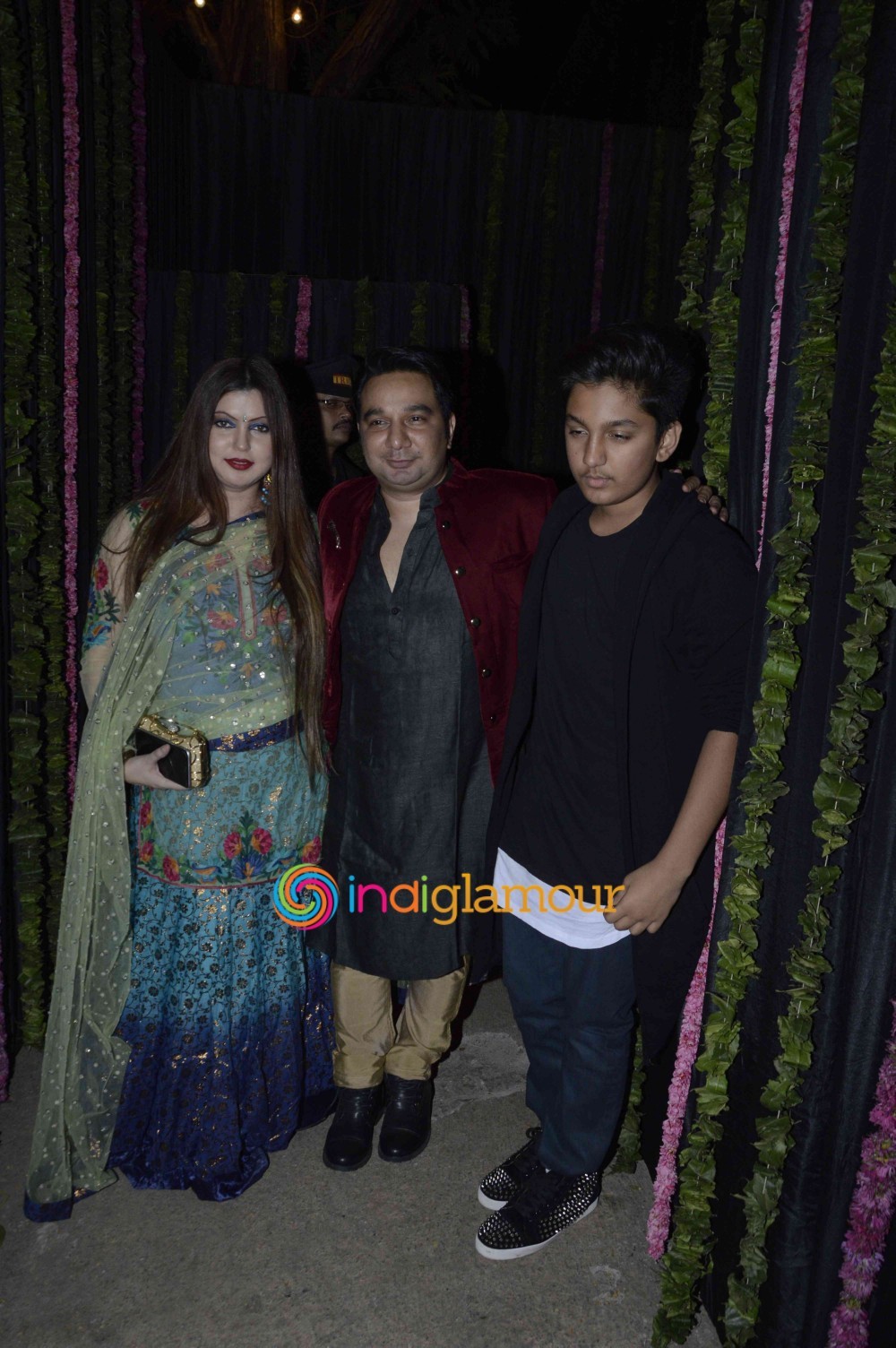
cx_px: 448
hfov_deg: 47.8
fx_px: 1010
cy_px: 674
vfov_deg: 67.4
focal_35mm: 27
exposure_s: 1/200
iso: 800
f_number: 7.1
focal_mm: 18
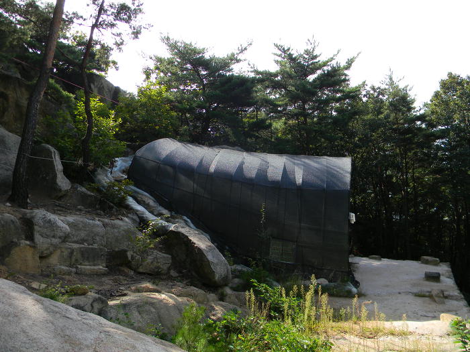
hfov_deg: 63.4
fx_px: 380
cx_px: 235
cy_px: 176
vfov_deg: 49.7
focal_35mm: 28
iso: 80
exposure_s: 1/300
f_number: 3.5
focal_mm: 5
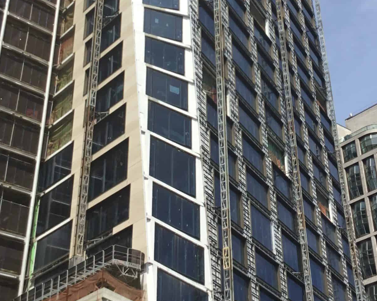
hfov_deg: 29.5
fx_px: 714
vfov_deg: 23.7
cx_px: 236
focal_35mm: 64
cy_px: 86
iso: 25
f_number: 2.4
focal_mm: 3.3
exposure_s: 1/1274
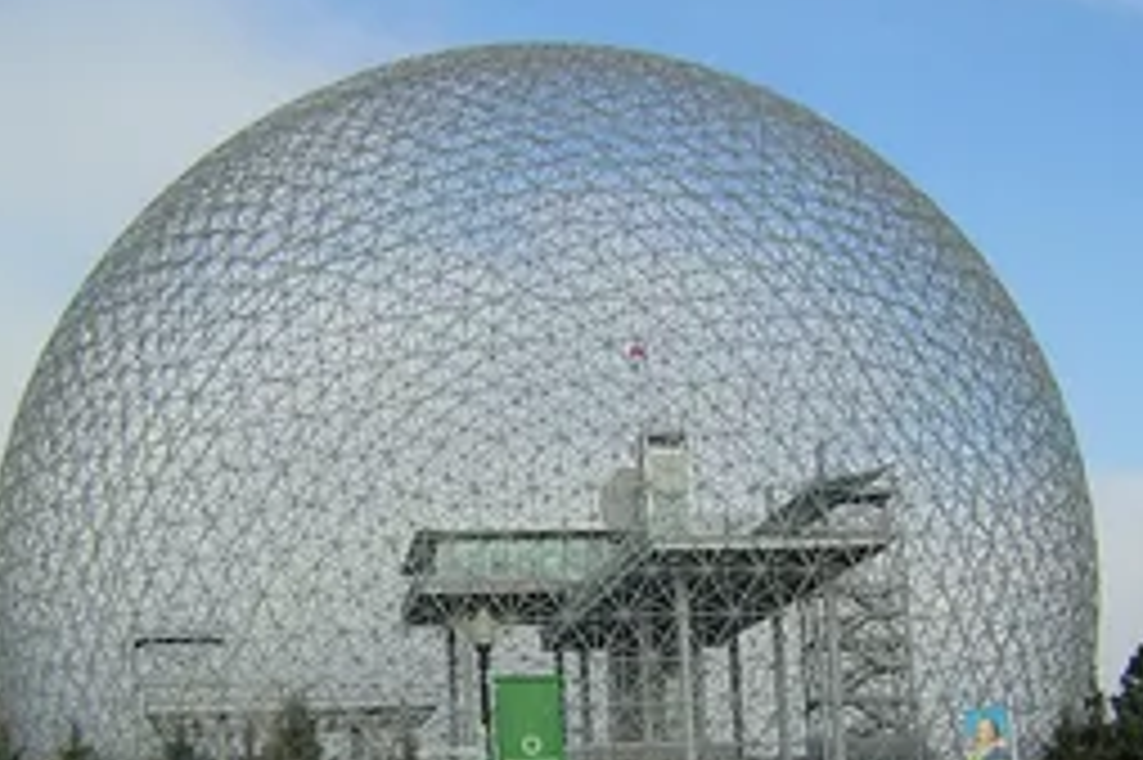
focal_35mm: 59
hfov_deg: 33.9
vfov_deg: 22.9
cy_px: 513
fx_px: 1872
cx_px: 680
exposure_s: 1/368
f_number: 5.2
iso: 100
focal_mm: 4.7
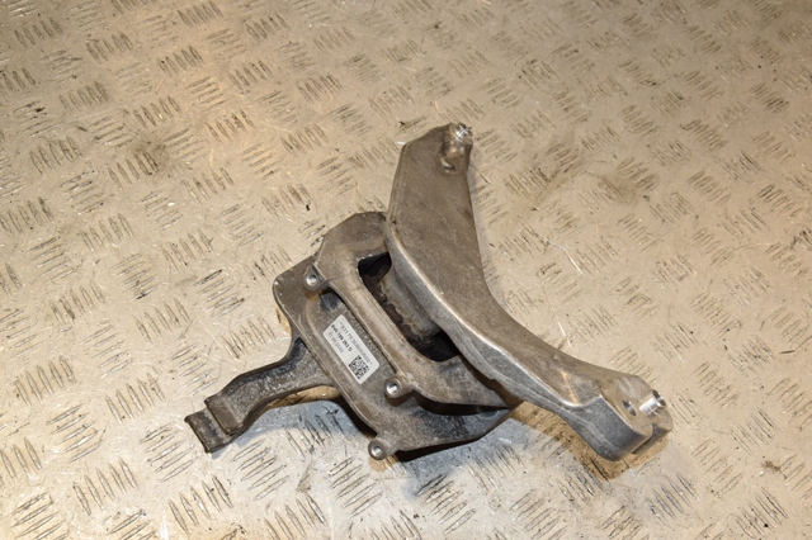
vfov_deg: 36.8
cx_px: 406
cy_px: 270
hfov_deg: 53.2
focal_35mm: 36
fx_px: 812
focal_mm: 24
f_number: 10
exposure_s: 1/200
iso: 800
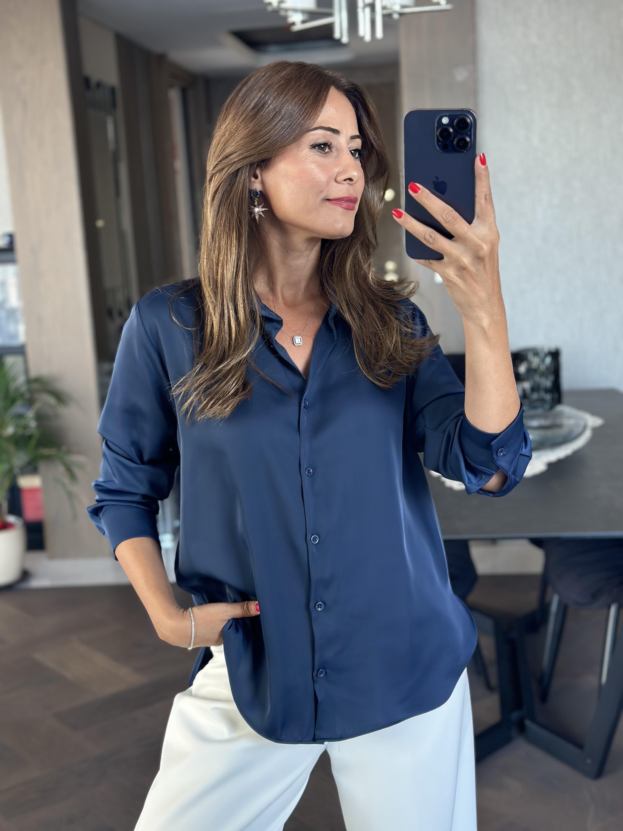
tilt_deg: -15.7
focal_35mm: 48
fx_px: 1152
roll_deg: +3.9
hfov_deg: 30.3
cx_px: 312
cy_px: 416
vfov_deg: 39.7
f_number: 1.78
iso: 160
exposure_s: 1/60
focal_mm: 6.86
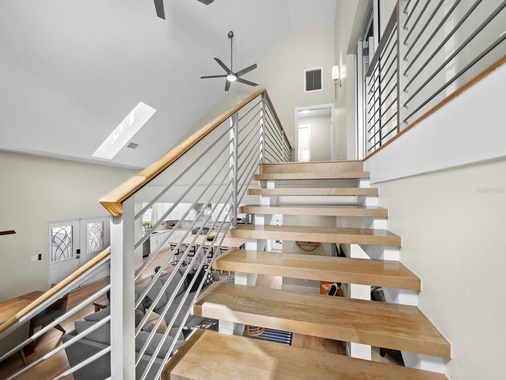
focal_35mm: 14
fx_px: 205
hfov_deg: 102.0
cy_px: 190
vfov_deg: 85.7
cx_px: 253
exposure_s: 1/5
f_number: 11
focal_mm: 7
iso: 400
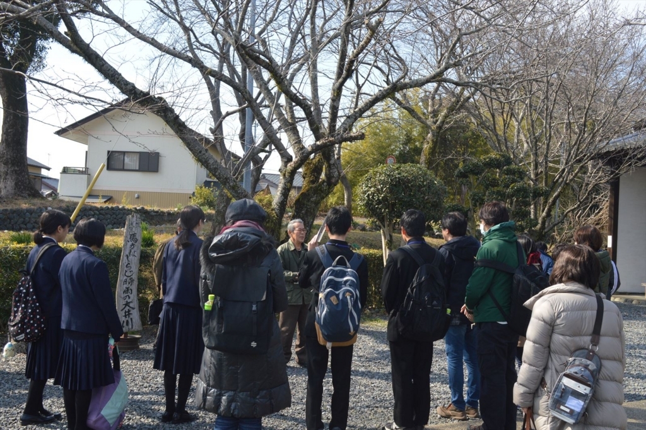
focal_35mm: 36
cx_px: 323
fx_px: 645
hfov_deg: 53.2
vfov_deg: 36.8
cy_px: 215
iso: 400
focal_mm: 24
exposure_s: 1/320
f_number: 9
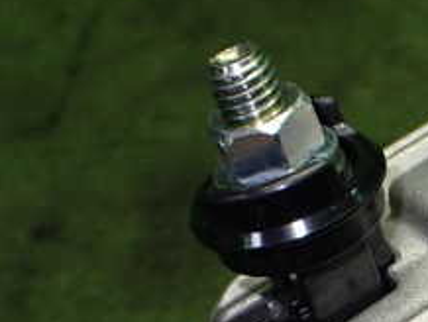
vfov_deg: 16.3
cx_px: 461
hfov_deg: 21.2
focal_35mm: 88
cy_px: 365
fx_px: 1089
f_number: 2.4
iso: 320
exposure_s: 1/125
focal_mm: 5.79
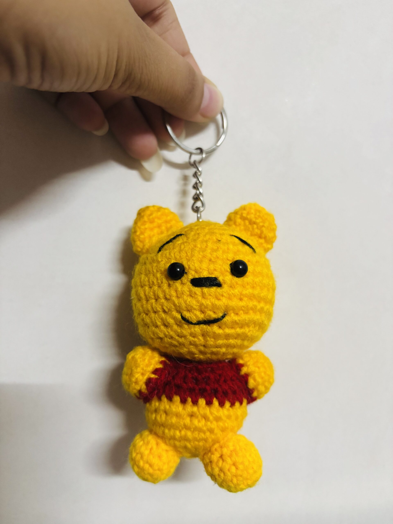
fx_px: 394
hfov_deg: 53.1
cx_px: 196
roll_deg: -0.9
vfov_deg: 67.3
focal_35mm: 26
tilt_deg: +0.2
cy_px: 262
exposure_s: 1/50
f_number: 1.6
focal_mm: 5.96
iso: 500
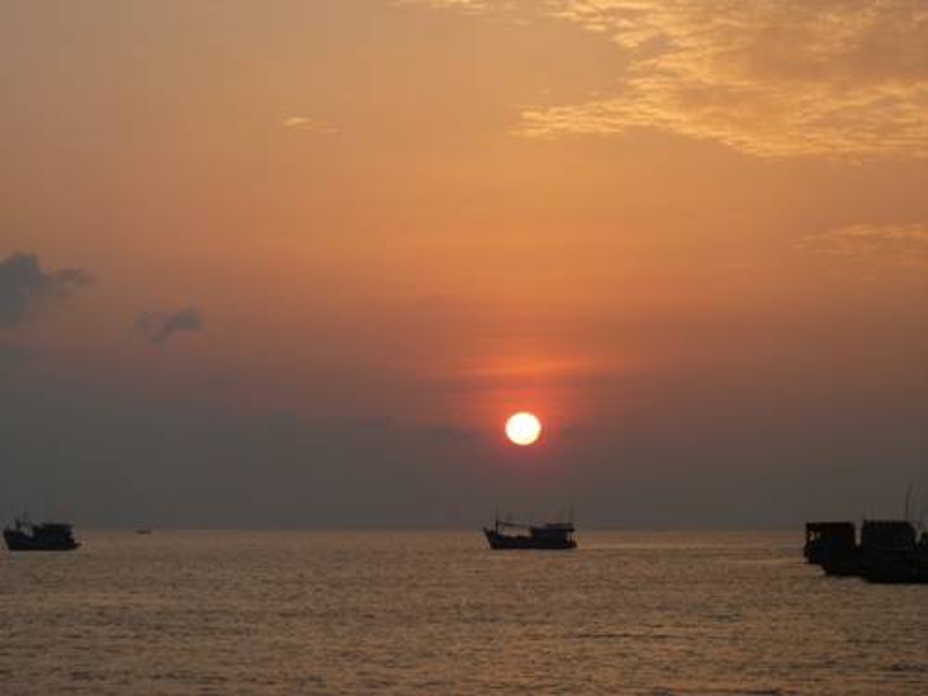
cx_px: 464
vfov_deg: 10.6
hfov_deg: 14.1
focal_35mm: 140
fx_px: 3753
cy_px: 348
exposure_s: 1/160
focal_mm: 25.2
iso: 80
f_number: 5.9
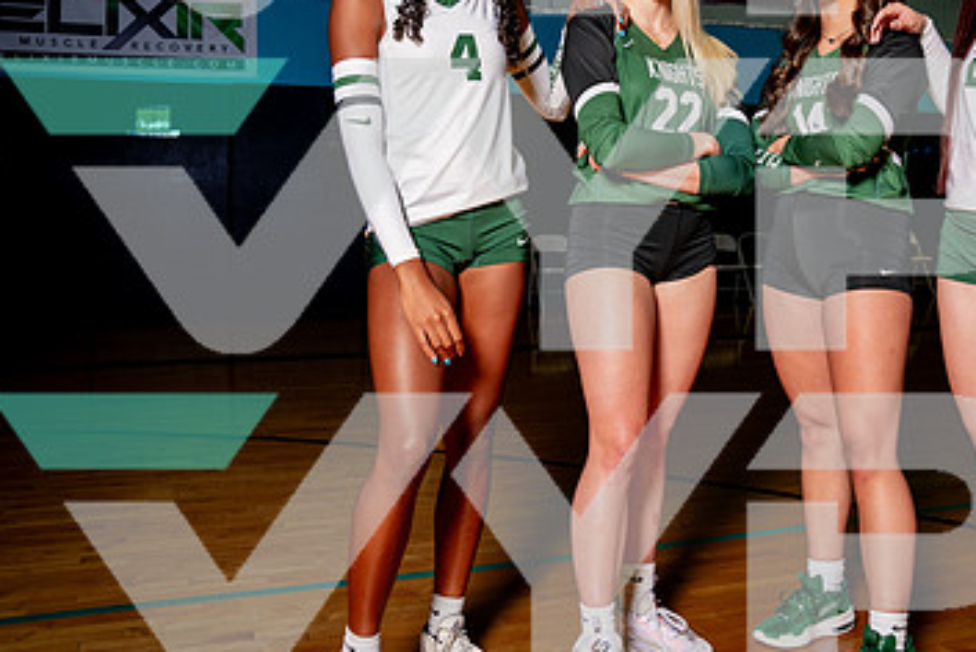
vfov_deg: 33.1
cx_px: 702
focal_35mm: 40
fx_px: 1085
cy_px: 206
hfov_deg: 47.1
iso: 250
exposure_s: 1/200
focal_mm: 24
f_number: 5
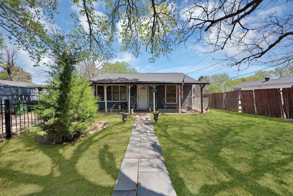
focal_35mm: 12
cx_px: 146
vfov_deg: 90.1
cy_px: 98
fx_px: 98
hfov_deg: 112.6
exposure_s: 1/250
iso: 640
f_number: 9
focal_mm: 12
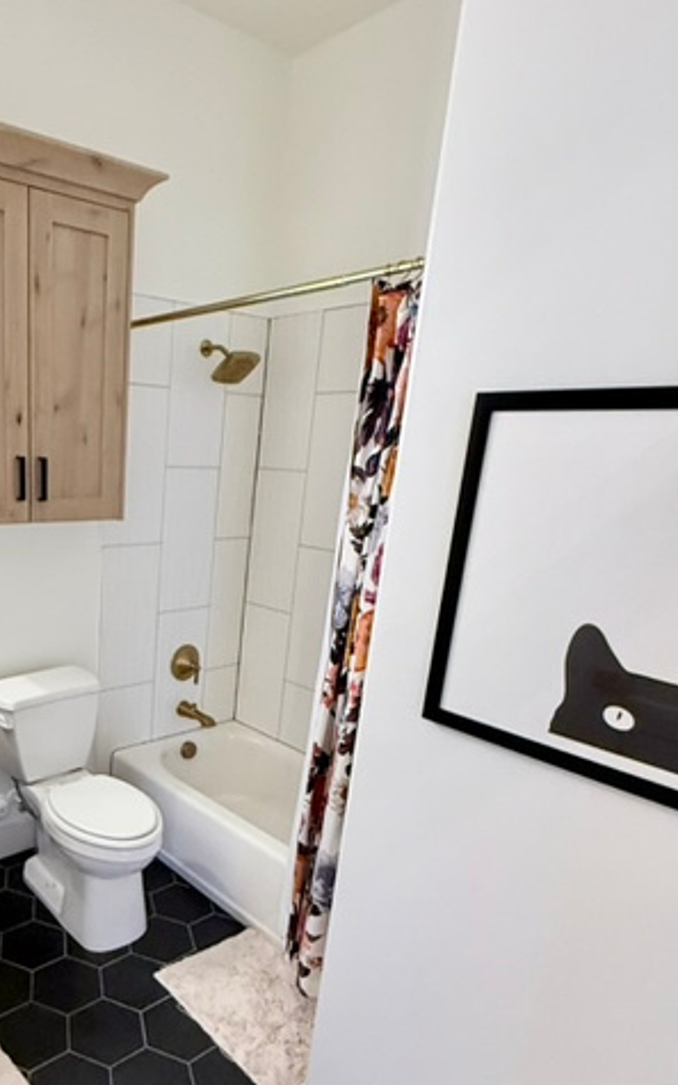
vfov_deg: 73.8
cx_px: 112
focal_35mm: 24
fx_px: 709
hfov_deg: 47.6
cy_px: 665
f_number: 2.2
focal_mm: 2.22
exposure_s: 1/60
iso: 500
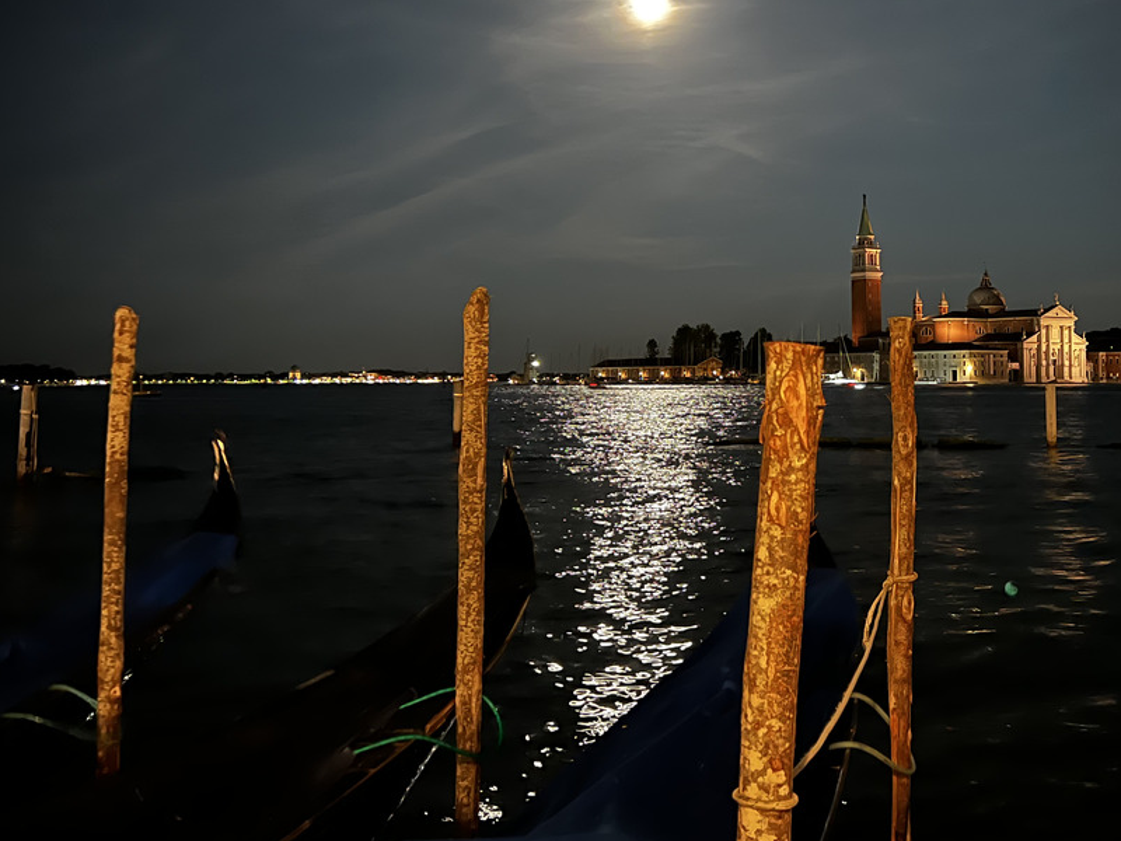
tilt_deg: +4.1
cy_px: 289
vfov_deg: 36.5
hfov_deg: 46.3
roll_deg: +0.6
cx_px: 828
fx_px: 1263
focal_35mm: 39
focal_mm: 5.7
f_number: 1.5
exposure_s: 1/5
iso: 800
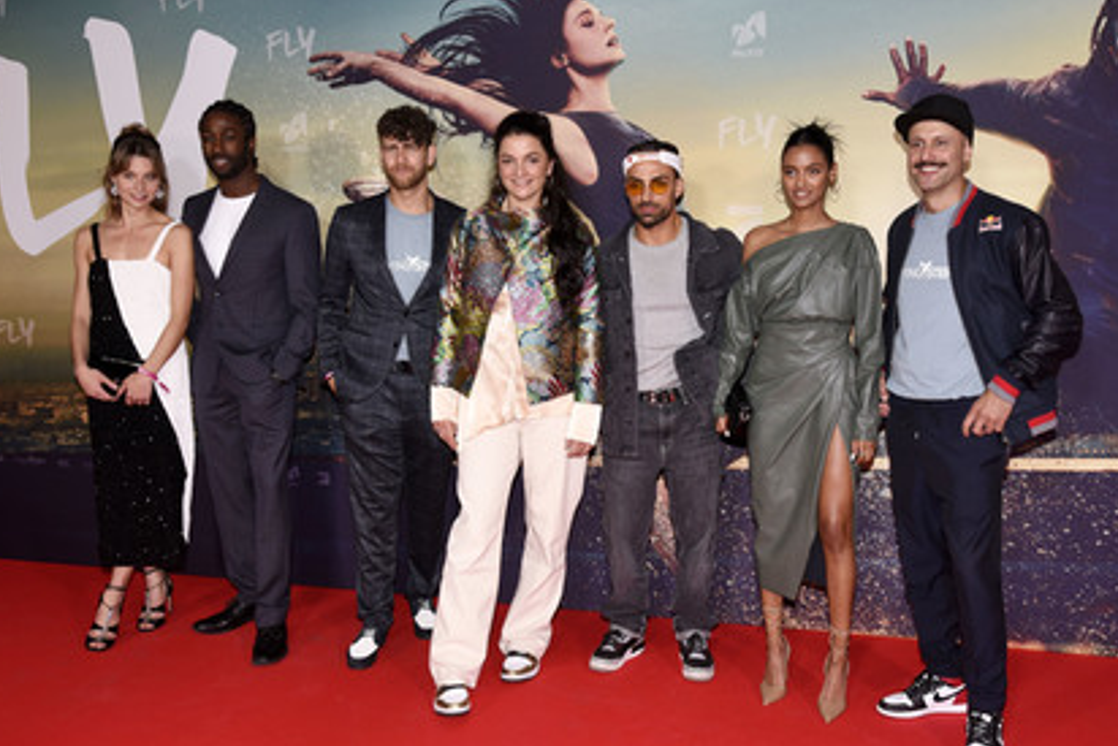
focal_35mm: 35
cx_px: 550
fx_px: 1087
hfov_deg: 54.4
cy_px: 396
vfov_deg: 37.9
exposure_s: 1/125
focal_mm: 32
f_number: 6.3
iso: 1000
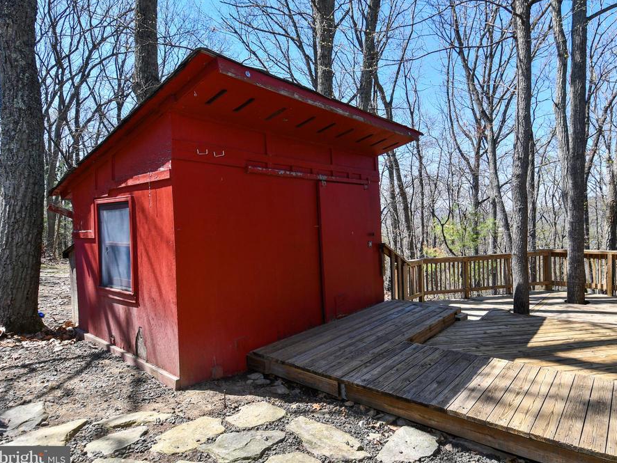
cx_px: 350
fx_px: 357
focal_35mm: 20
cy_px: 234
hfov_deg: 81.3
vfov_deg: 66.0
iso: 100
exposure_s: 1/200
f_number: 7.1
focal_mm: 12
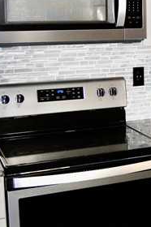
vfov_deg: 27.1
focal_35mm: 74
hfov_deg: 17.6
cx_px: 173
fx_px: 467
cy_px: 67
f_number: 3.5
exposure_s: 1/60
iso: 400
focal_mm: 18
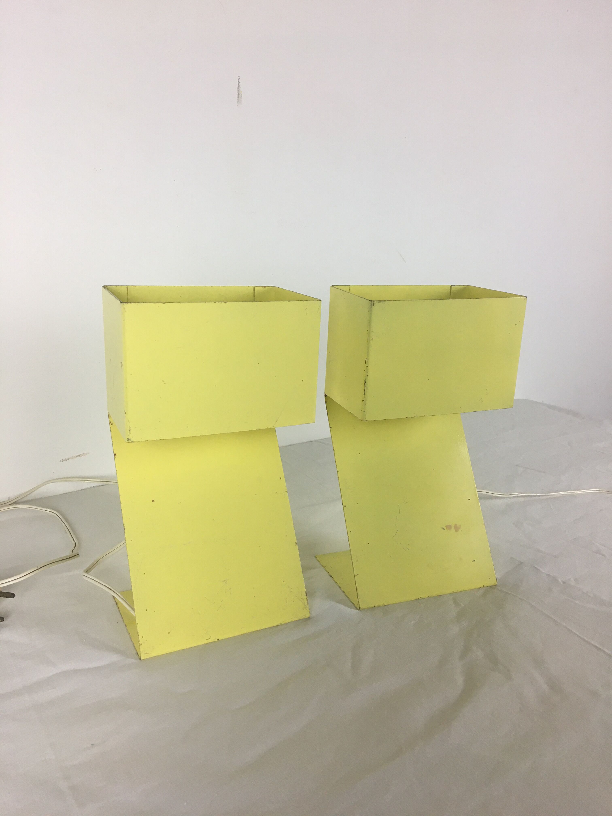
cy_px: 408
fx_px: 684
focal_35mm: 29
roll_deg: -1.6
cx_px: 306
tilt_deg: -16.3
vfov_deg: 61.7
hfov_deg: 48.2
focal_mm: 4.15
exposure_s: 1/33
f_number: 2.2
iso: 25
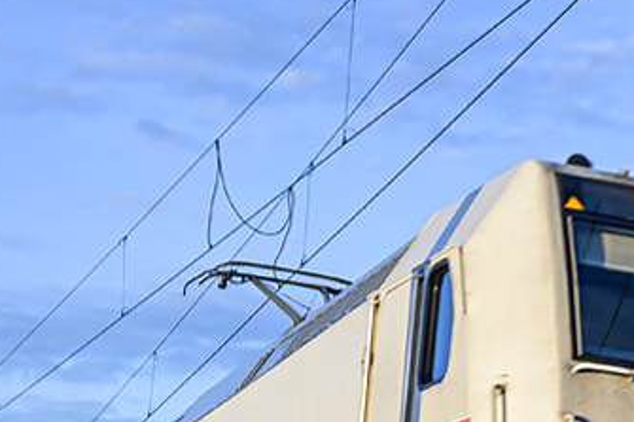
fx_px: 2603
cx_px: 668
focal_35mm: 148
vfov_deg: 9.0
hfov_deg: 13.6
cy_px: 668
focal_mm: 27.5
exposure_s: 1/500
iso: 400
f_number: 8
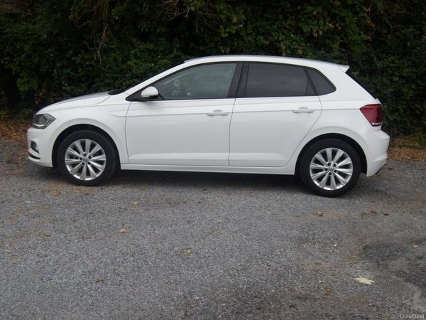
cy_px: 160
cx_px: 213
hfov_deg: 44.8
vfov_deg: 34.3
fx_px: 517
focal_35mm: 42
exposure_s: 1/386
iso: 100
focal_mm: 7.6
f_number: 3.7
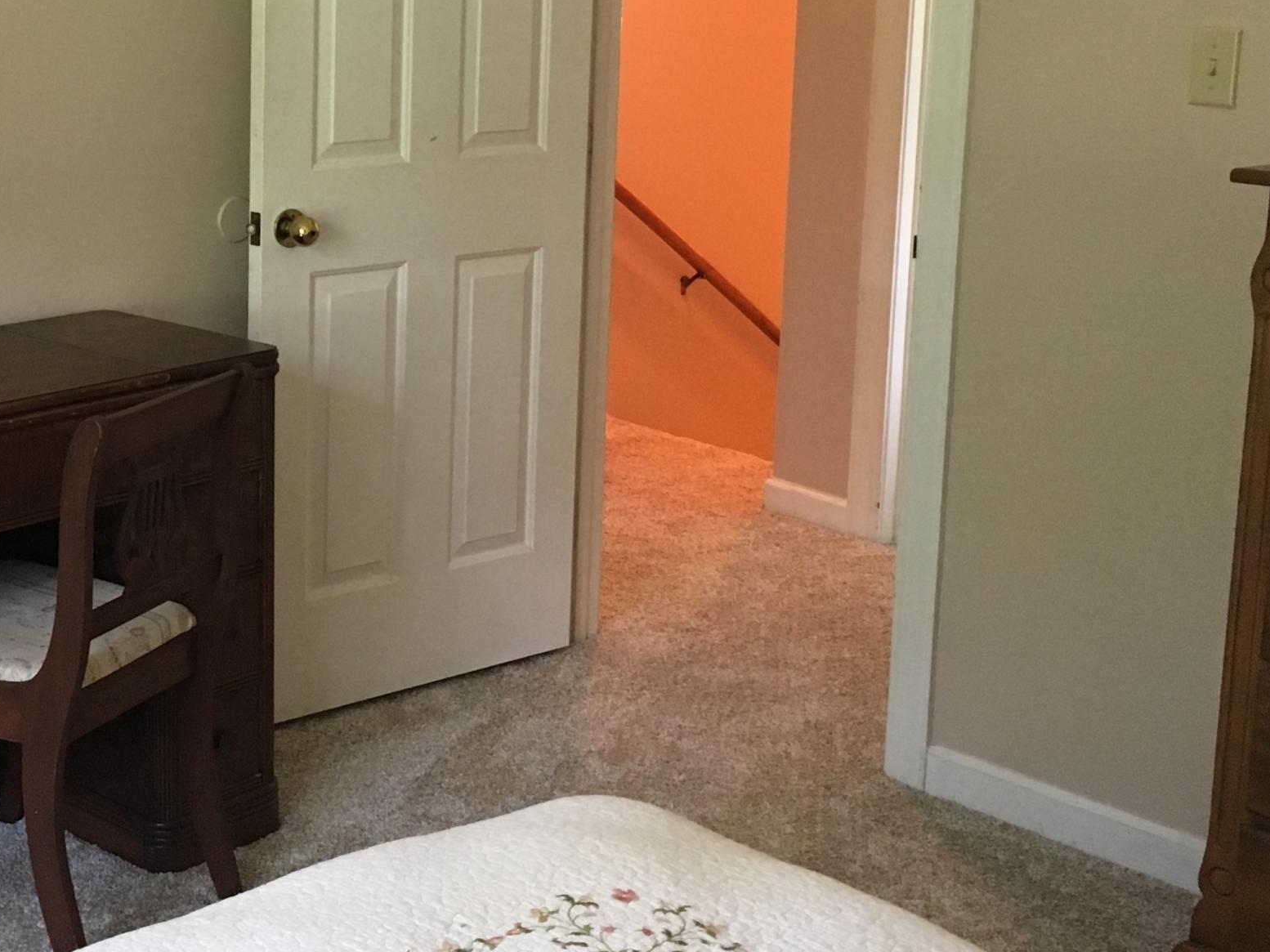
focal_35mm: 56
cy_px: 237
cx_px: 298
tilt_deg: -8.2
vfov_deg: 25.8
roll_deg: -0.9
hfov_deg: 33.6
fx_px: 2054
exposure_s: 1/30
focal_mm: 4.15
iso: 160
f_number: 2.2
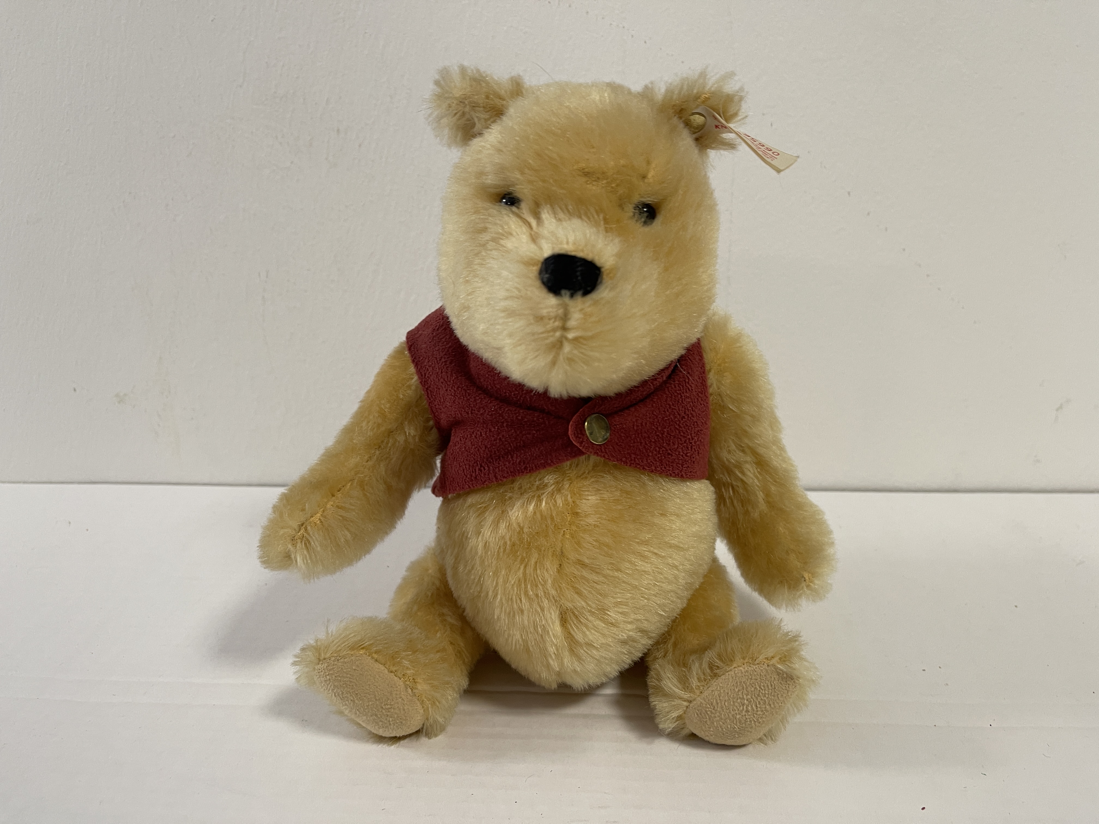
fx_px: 794
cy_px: 412
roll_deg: +0.8
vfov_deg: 54.9
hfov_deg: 69.4
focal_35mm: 25
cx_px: 550
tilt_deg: -14.4
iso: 80
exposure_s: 1/50
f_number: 1.6
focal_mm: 5.1
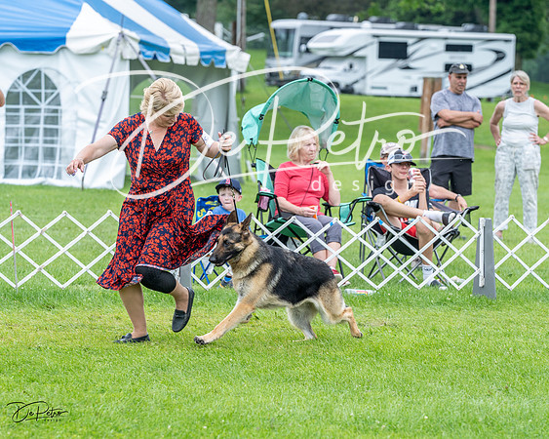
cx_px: 274
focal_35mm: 175
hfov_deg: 11.0
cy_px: 220
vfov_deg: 8.8
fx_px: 2839
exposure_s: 1/800
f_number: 5
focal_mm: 148
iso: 400
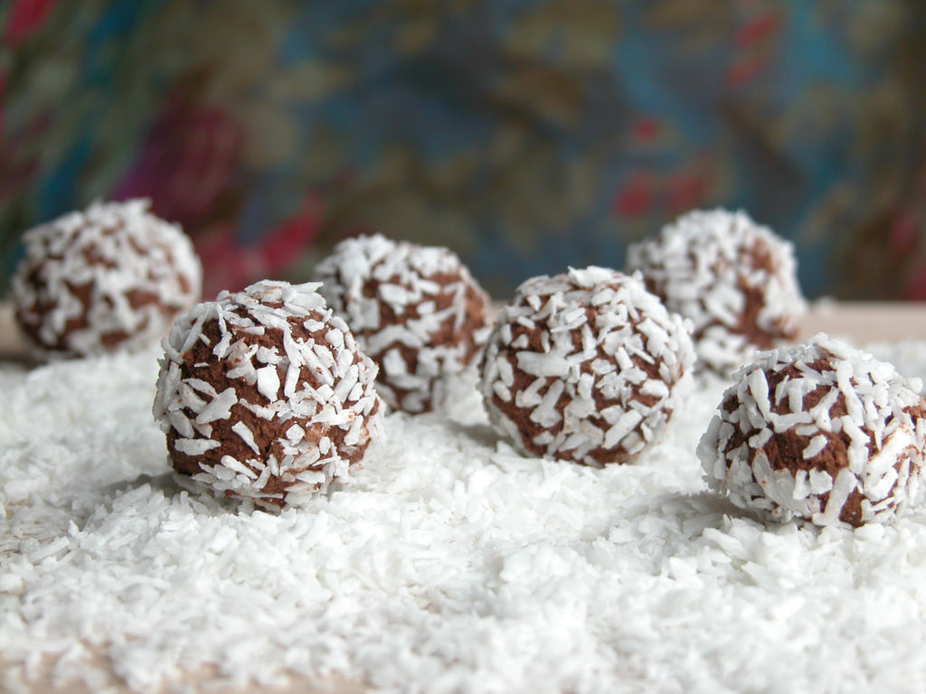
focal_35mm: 100
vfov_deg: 14.8
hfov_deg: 19.6
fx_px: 2675
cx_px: 463
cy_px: 347
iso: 100
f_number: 3.6
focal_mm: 25.4
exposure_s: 1/30
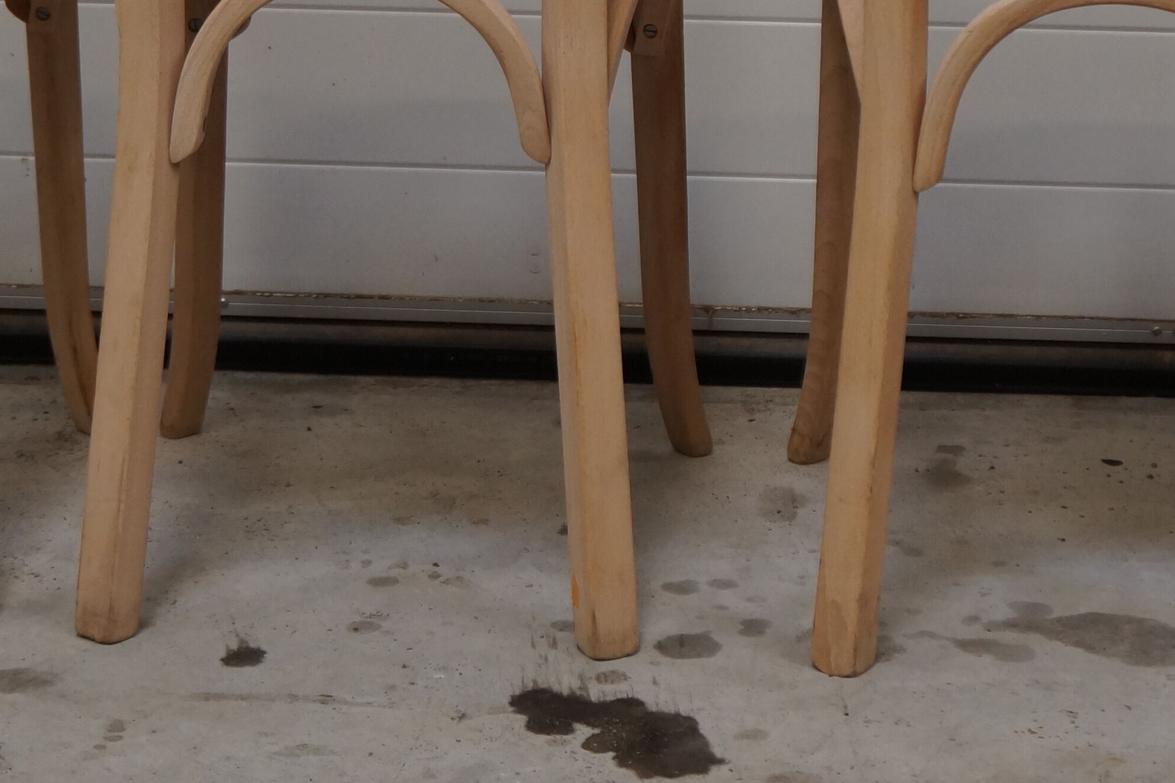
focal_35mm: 116
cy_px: -69
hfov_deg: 17.6
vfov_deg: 11.6
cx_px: 798
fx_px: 3784
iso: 500
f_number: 4
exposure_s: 1/60
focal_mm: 28
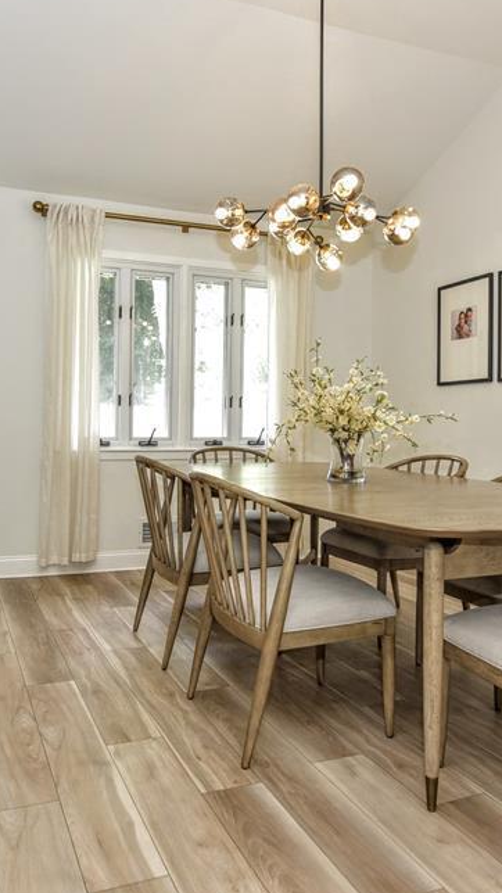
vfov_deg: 64.3
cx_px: 216
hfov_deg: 38.8
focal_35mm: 30
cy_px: 432
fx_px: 710
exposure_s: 1/80
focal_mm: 18
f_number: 4.5
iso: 800
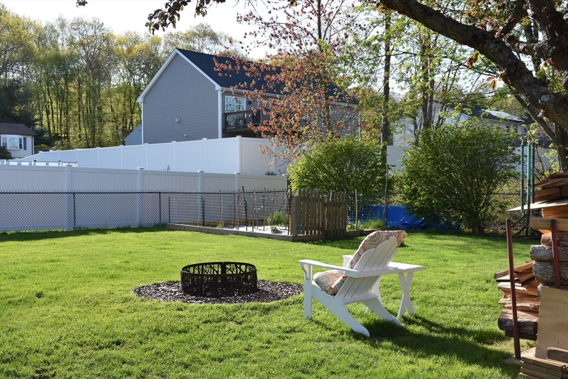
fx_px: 639
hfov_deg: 47.9
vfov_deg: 33.0
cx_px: 284
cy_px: 190
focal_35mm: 40
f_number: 8
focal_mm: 27
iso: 450
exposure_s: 1/500
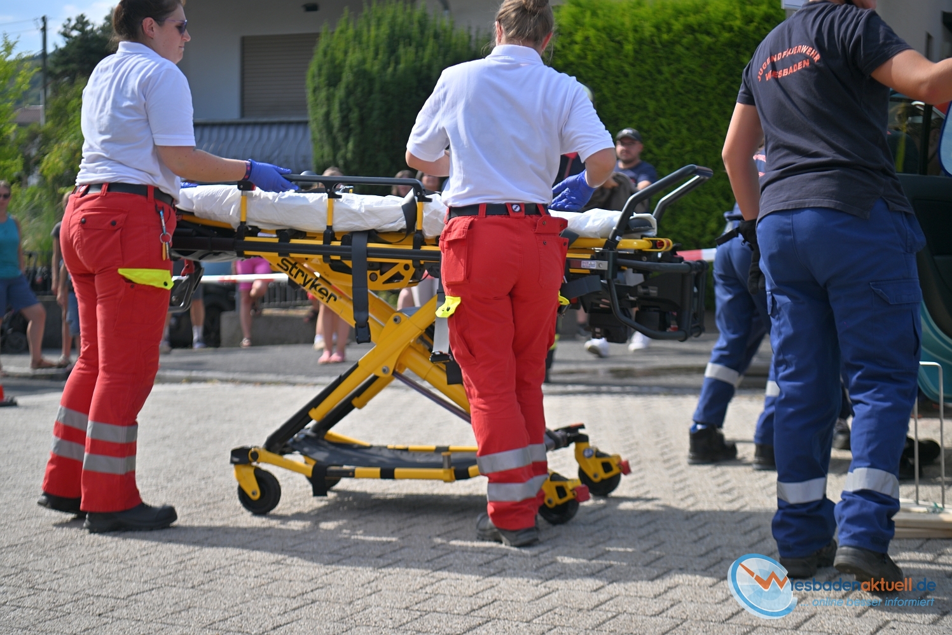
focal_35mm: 56
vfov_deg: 24.2
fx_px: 1481
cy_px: 318
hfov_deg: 35.6
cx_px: 476
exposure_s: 1/1250
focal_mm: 56
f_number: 3.5
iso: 64
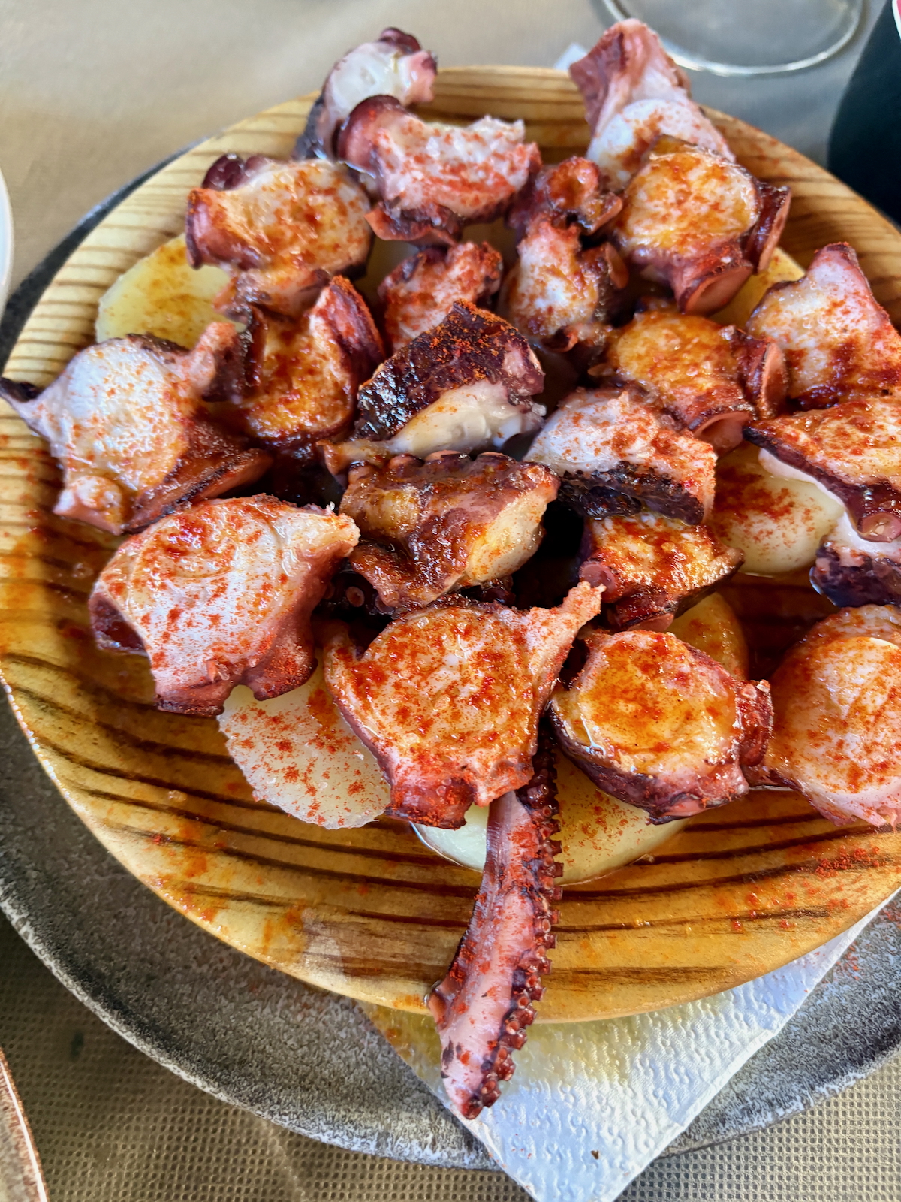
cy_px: 601
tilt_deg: -67.6
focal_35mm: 26
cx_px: 450
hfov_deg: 53.1
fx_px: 902
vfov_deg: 67.3
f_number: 1.6
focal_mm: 5.96
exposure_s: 1/60
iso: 320
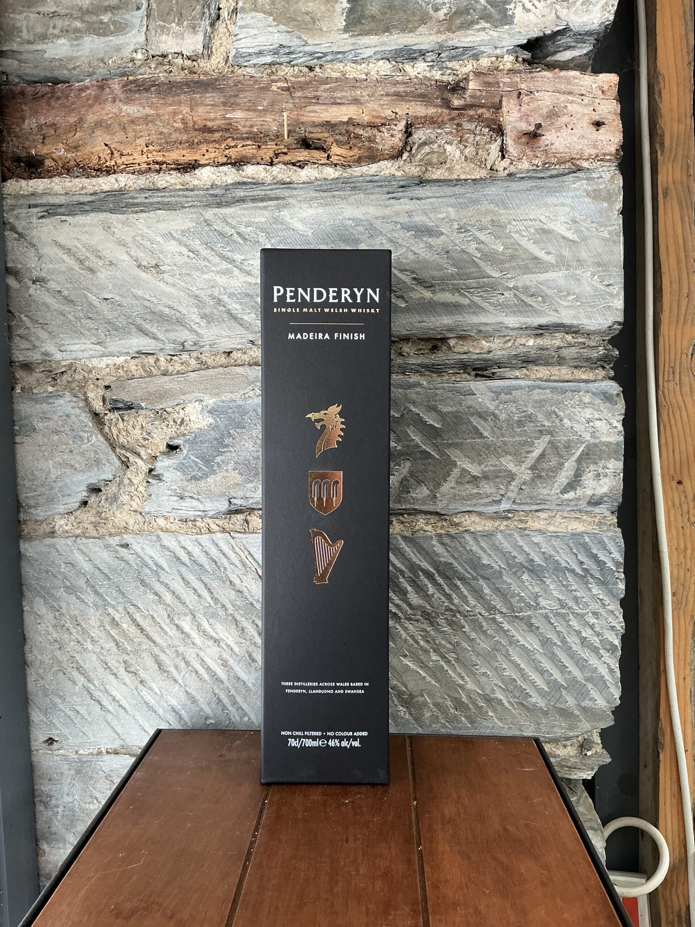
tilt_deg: -3.7
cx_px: 348
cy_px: 464
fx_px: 776
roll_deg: +1.7
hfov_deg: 48.2
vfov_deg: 61.7
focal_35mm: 29
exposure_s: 1/50
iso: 80
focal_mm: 3
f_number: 1.8
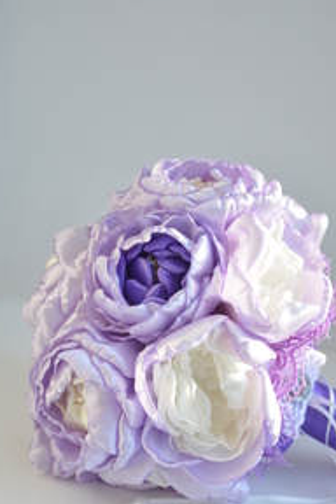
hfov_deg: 22.2
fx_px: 854
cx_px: 210
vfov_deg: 32.3
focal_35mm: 61
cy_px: 380
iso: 100
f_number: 4
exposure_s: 1/80
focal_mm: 26
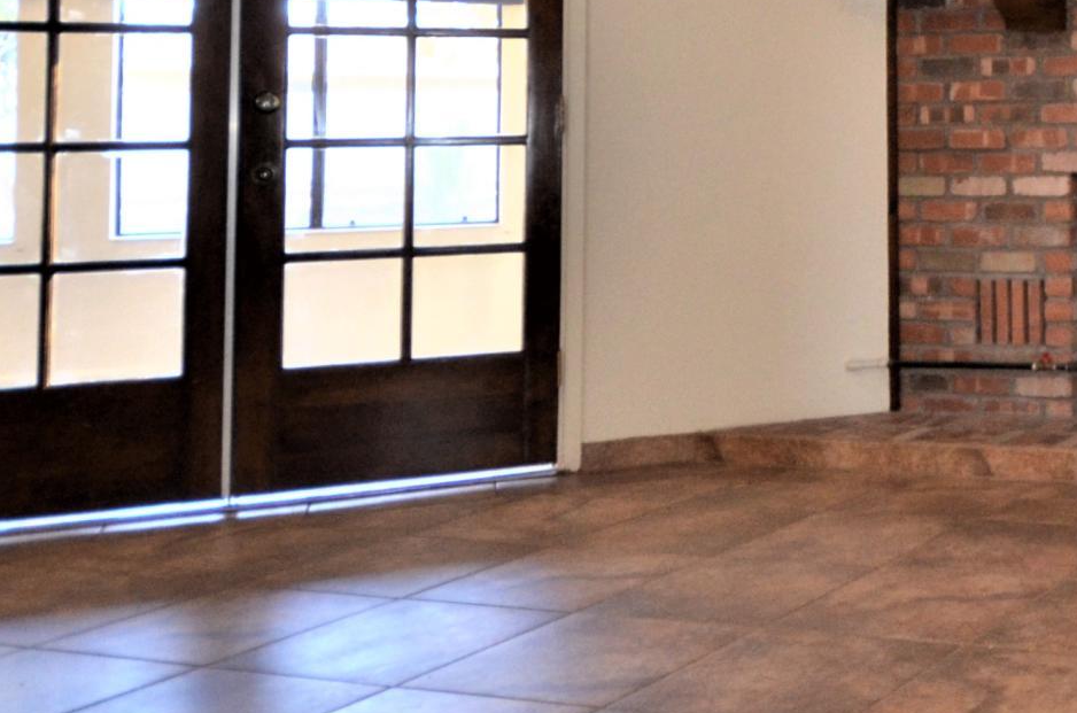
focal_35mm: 48
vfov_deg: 26.6
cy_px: 22
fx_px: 1433
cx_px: 1299
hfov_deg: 33.4
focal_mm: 10
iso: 800
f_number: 4
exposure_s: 1/60
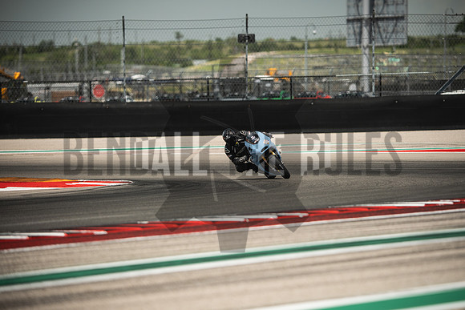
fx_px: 3876
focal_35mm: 300
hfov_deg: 6.9
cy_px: 155
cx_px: 232
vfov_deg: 4.6
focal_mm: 200
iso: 160
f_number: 2.5
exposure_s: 1/2000
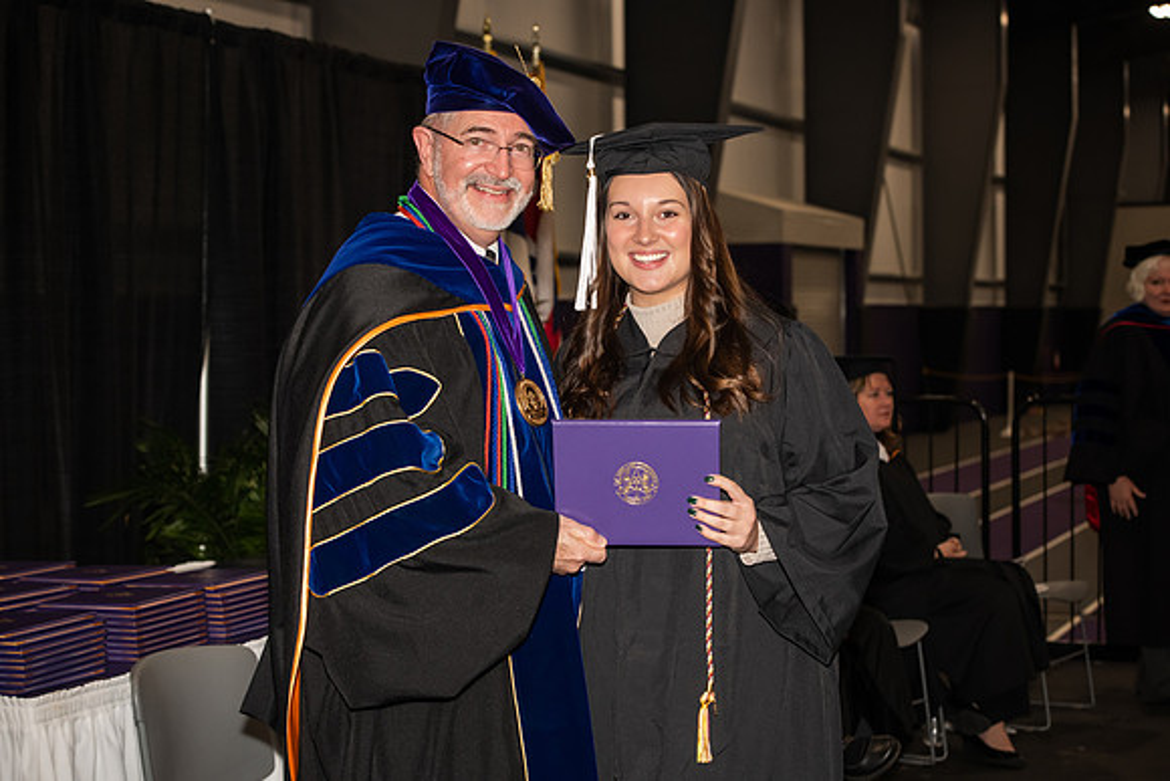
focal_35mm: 70
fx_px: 2275
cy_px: 390
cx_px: 585
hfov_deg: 28.8
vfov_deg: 19.5
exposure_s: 1/200
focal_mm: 70
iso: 1000
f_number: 5.6
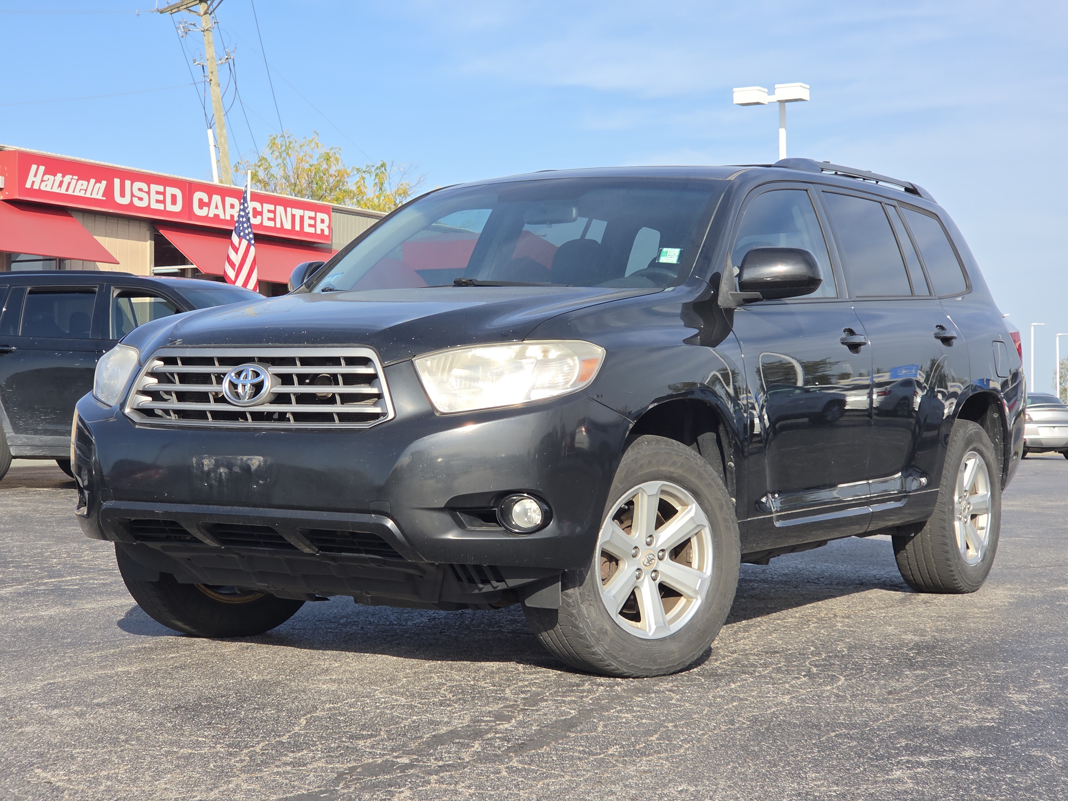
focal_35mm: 69
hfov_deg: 28.2
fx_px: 2129
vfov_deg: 21.3
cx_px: 534
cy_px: 400
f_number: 2.4
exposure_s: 1/832
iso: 25
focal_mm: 7
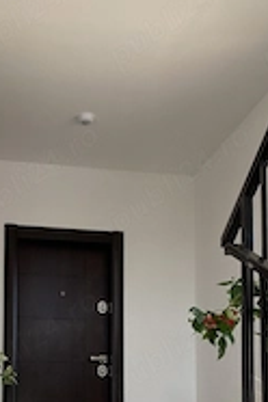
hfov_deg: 23.3
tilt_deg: +7.2
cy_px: 380
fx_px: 648
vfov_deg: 32.3
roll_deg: -0.4
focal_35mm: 58
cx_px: 104
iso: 64
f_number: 1.8
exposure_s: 1/122
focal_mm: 4.25
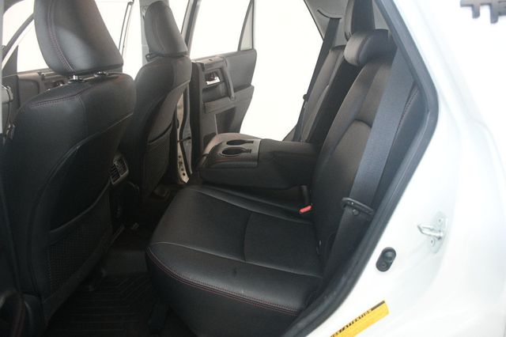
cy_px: 168
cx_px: 253
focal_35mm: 30
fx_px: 421
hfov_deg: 62.0
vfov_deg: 43.6
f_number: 3.5
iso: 3200
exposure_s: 1/80
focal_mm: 20
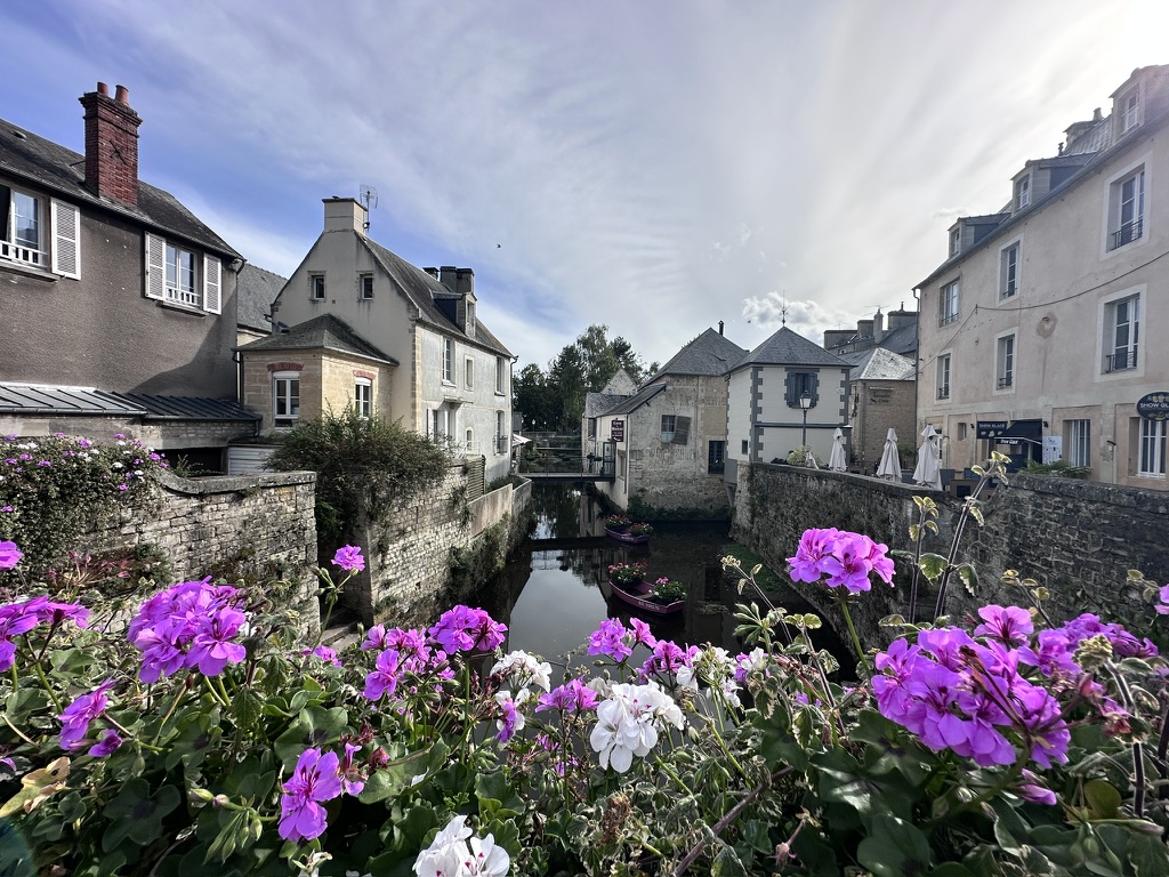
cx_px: 584
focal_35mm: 14
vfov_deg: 85.7
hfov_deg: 102.1
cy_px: 438
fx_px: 473
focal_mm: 2.22
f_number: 2.2
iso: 50
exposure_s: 1/2020
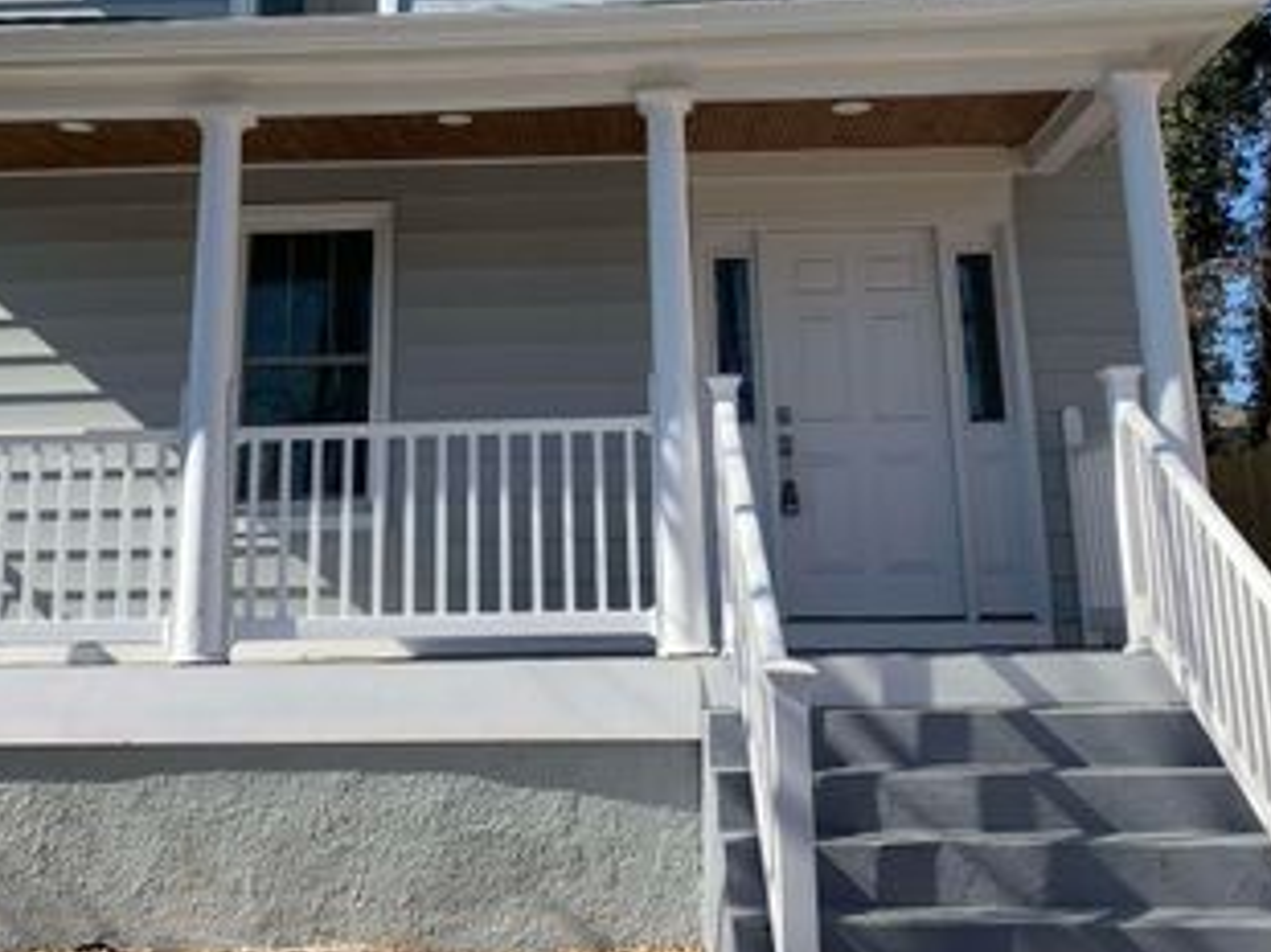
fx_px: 1541
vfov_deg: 33.5
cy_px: 224
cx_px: 545
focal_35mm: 42
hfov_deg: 44.7
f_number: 1.8
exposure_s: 1/1585
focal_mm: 4.25
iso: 25
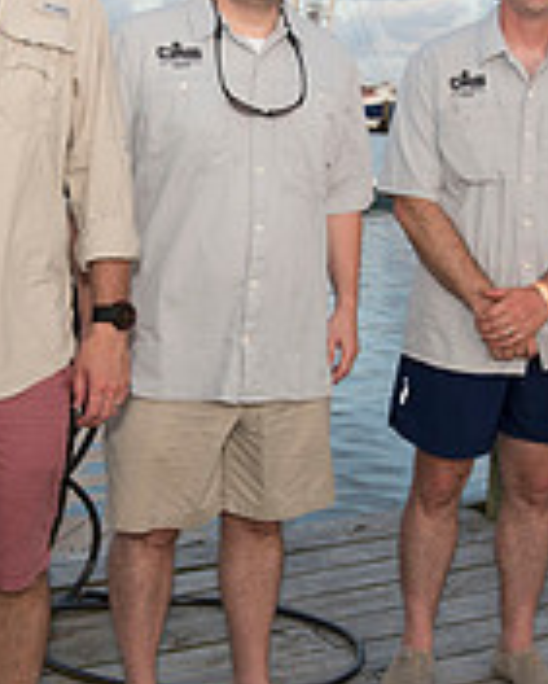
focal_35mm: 68
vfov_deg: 27.9
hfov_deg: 22.5
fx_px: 1377
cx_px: 241
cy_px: 297
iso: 250
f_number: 5
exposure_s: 1/200
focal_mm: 22
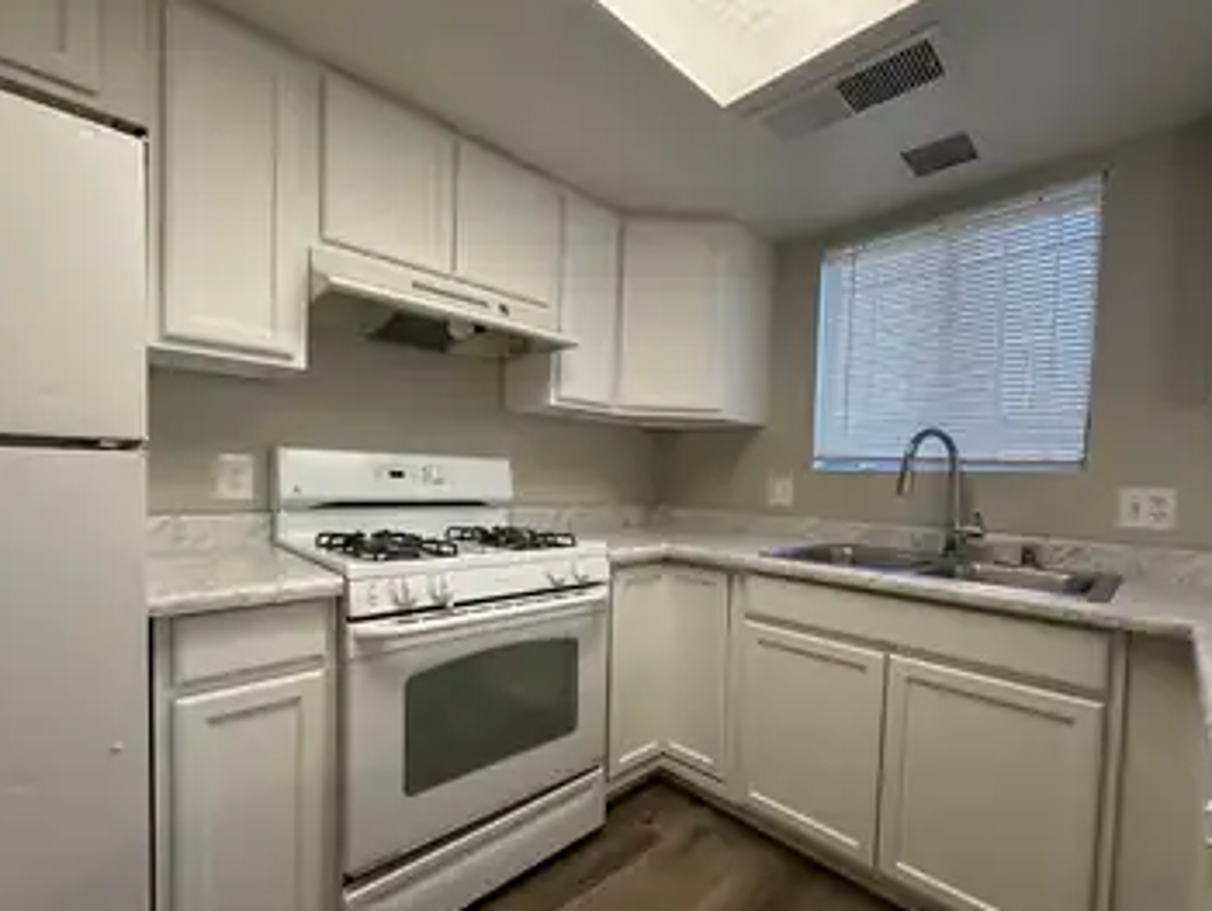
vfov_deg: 78.0
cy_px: 499
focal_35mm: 16
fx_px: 561
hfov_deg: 94.4
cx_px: 634
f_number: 2.2
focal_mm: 2.22
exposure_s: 1/120
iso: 160
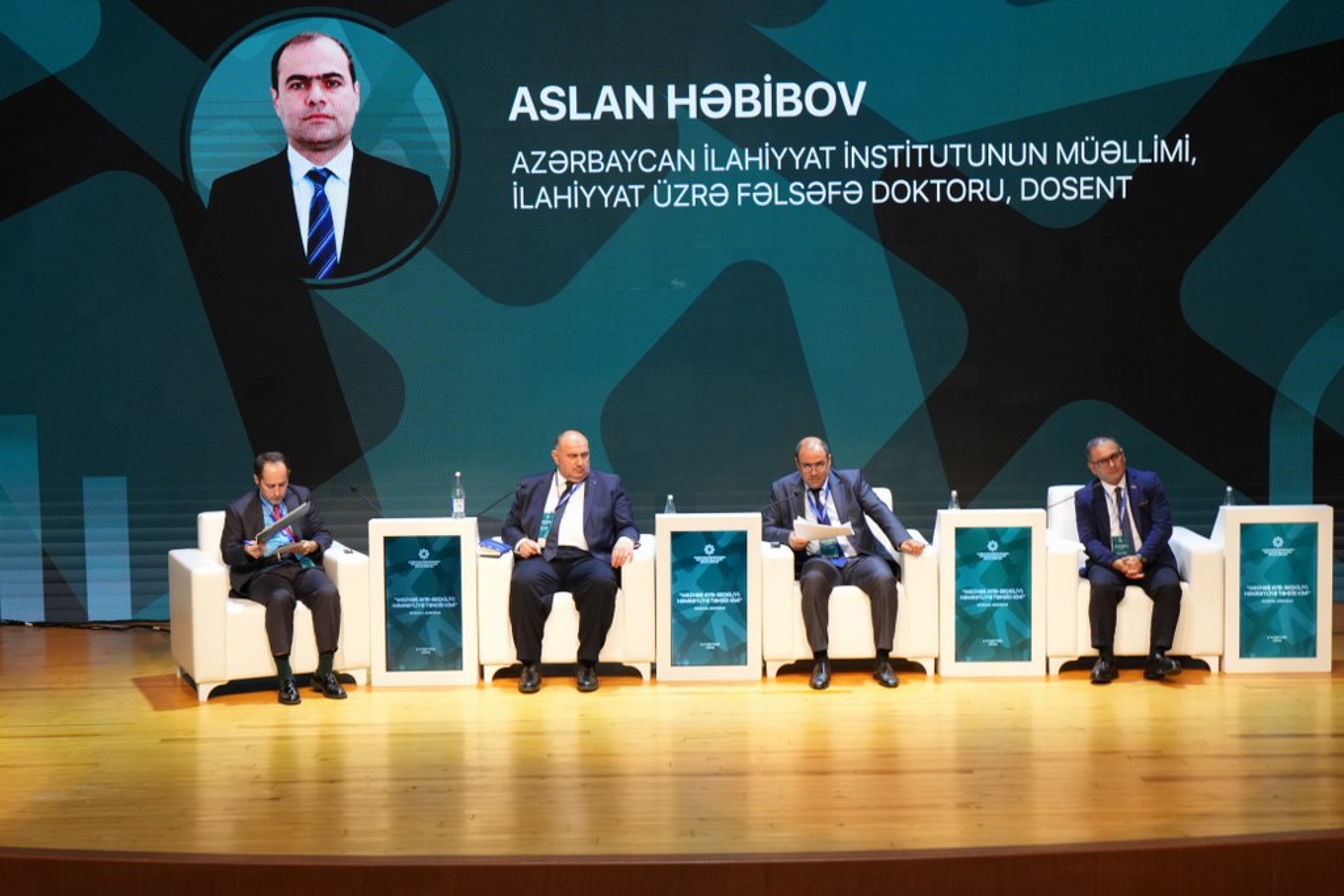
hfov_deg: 38.2
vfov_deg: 26.0
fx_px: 1941
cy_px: 448
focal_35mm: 52
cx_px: 672
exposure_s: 1/160
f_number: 4.5
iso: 1250
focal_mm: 35
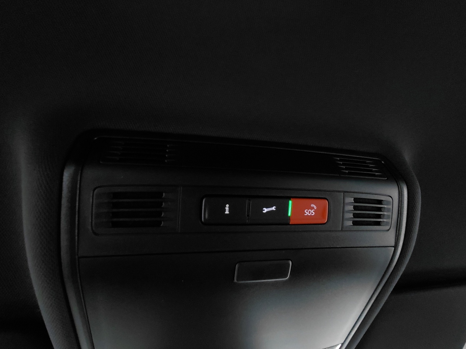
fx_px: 215
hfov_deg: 94.5
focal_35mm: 16
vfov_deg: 78.1
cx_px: 233
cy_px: 174
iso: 400
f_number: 2.2
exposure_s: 1/25
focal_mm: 1.64
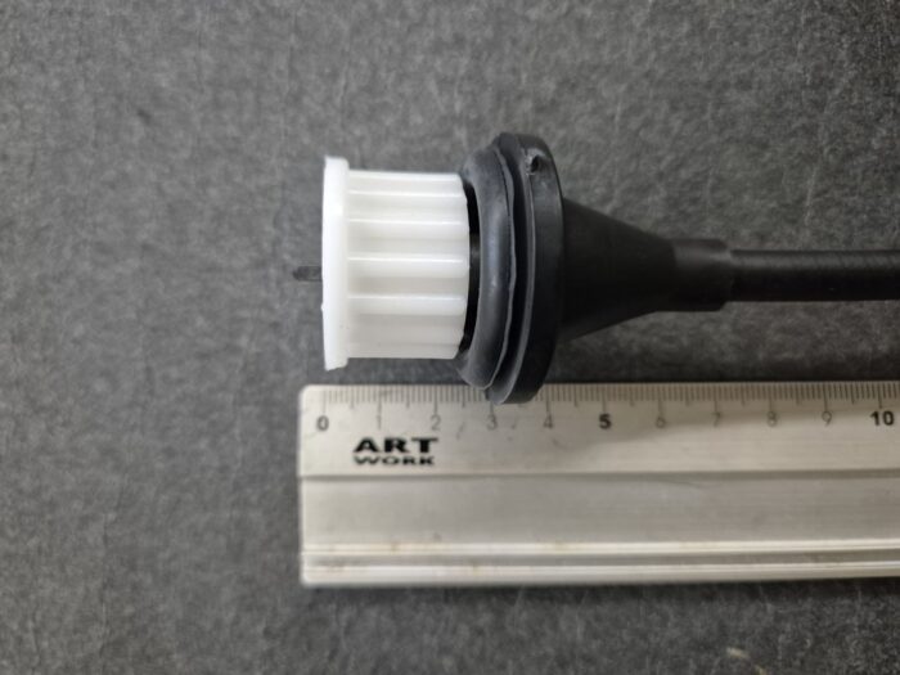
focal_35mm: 23
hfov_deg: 73.9
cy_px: 338
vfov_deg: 58.9
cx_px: 450
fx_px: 598
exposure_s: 1/100
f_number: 1.8
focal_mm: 5.4
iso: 1250
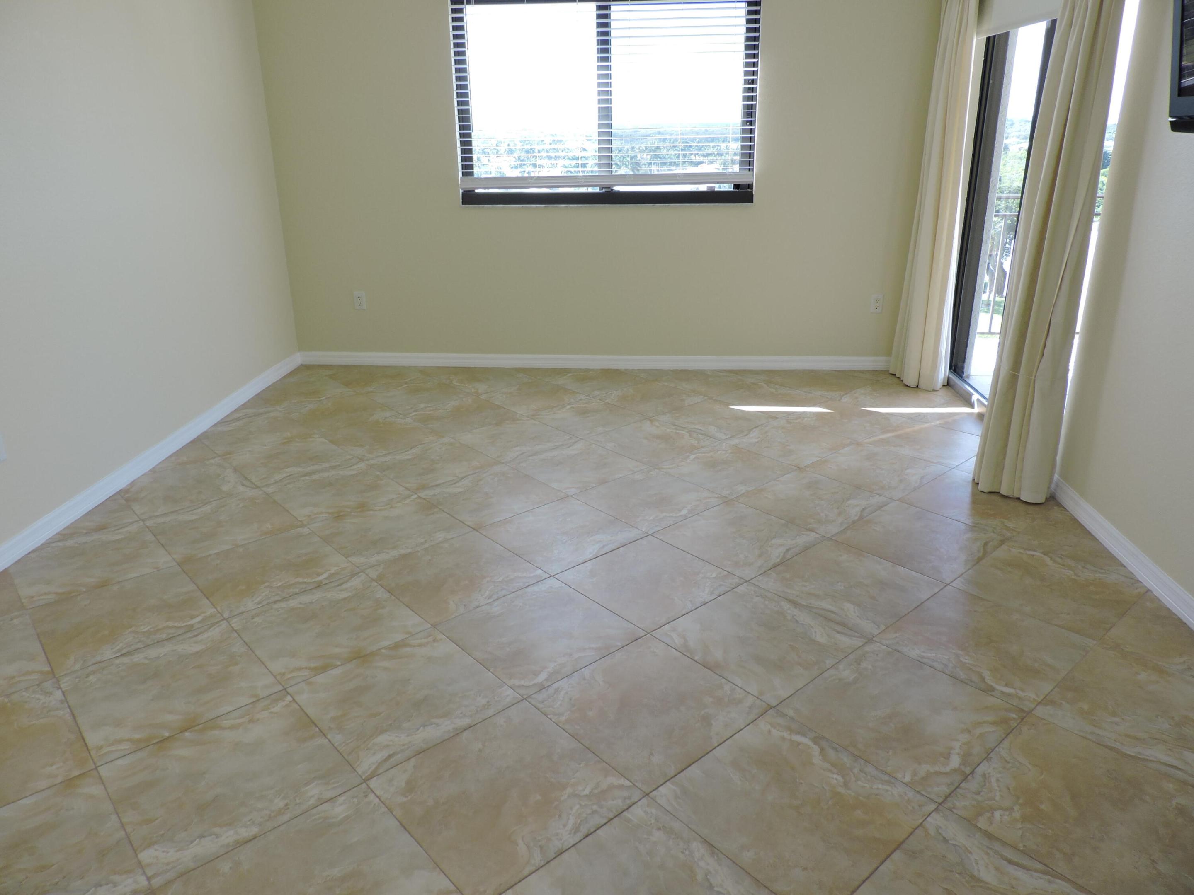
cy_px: 448
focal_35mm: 24
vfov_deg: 56.8
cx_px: 597
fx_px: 828
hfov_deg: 71.6
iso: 100
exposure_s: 1/60
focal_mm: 4.3
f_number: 3
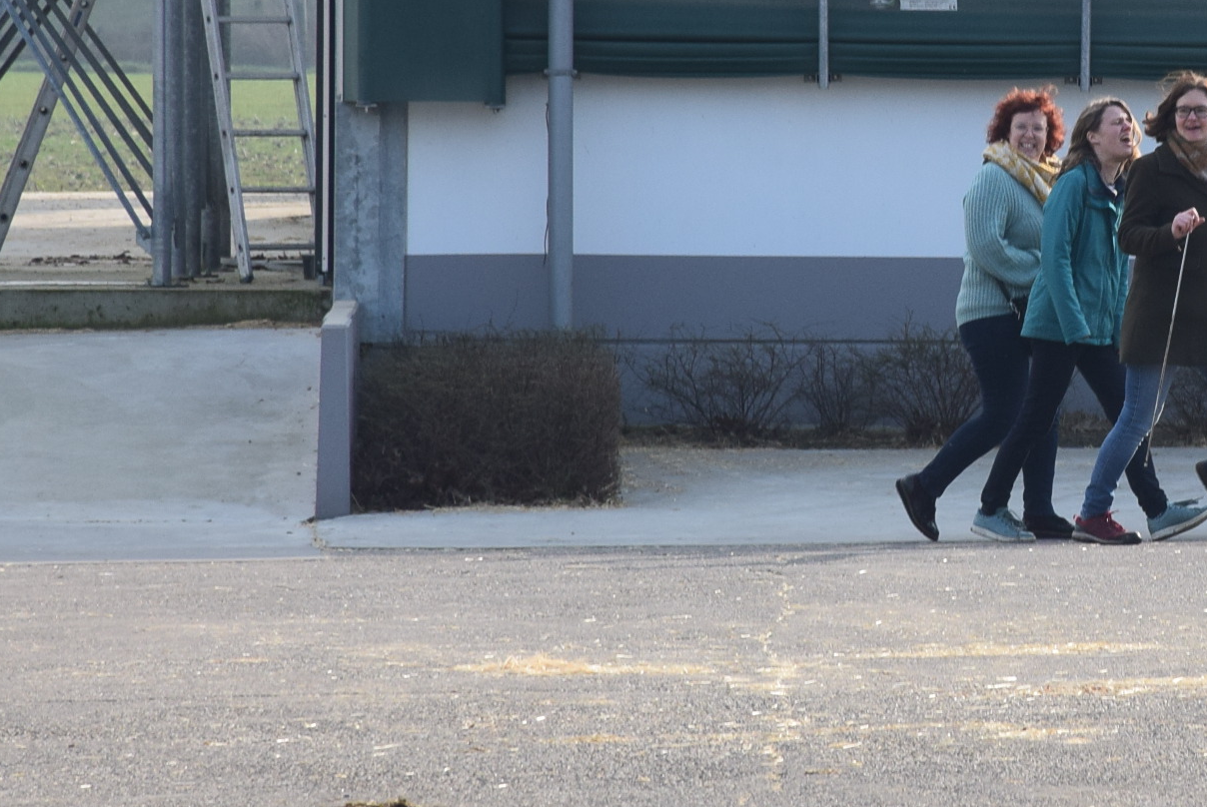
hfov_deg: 4.0
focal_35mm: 520
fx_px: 17451
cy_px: 154
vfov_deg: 2.6
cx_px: 1164
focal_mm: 140
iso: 400
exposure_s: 1/320
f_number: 11
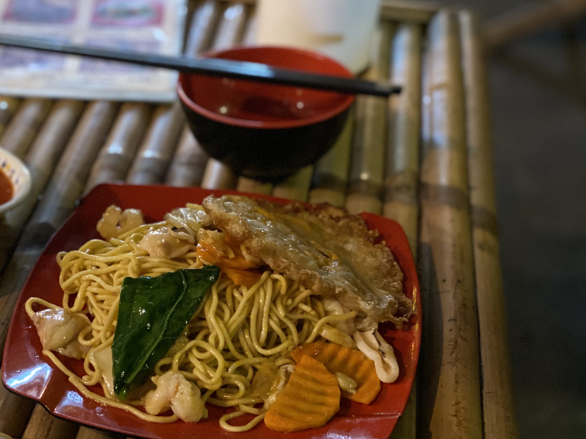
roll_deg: -1.8
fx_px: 1134
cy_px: 255
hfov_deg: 28.9
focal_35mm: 67
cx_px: 219
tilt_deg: -37.1
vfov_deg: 21.9
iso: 640
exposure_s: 1/14
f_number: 2
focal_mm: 6
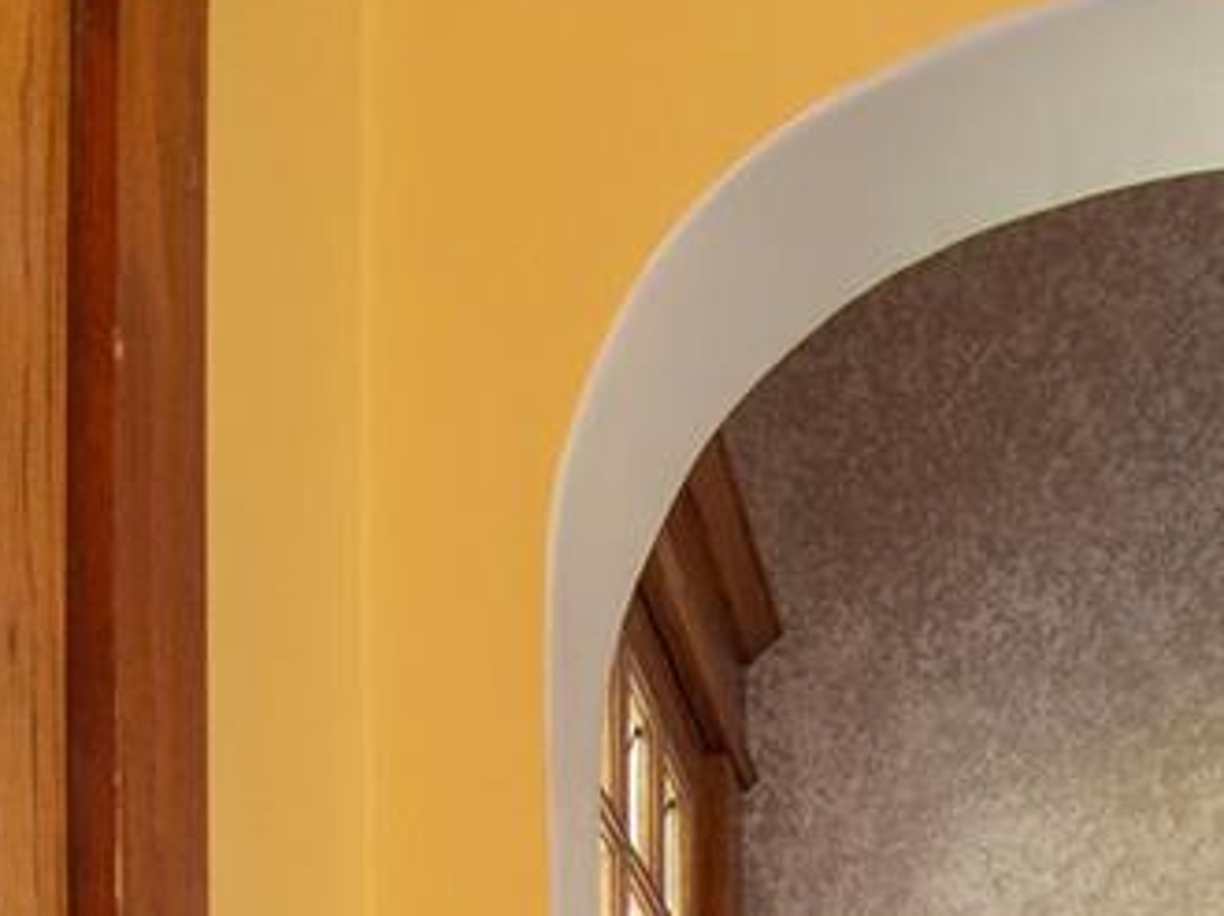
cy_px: 1698
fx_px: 2226
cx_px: 927
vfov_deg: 18.0
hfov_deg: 30.2
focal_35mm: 63
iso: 1000
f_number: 4
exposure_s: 1/60
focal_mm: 12
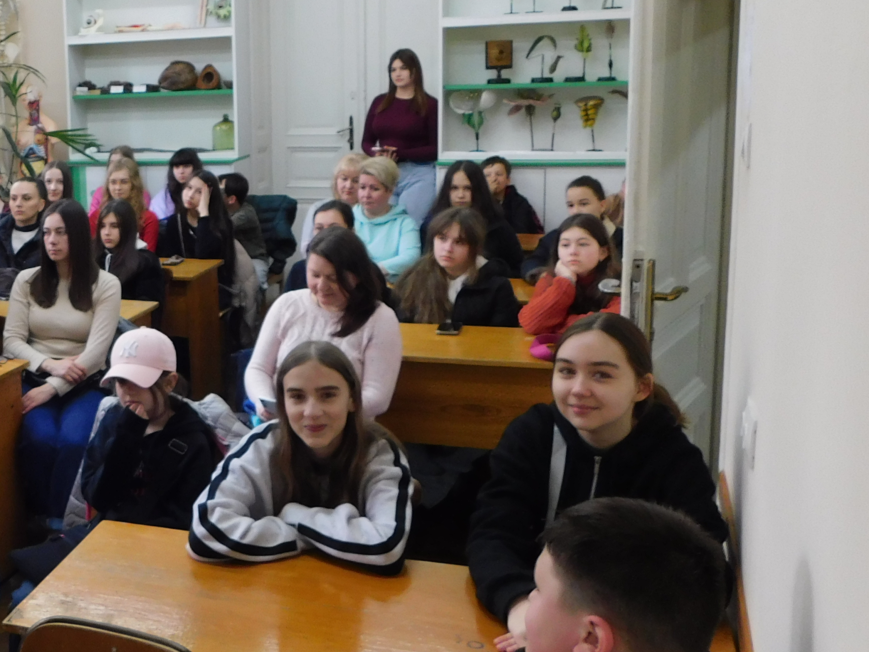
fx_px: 1180
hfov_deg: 36.6
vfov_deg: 30.8
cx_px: 12
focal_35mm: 47
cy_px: 258
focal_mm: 4
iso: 160
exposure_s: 1/30
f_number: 3
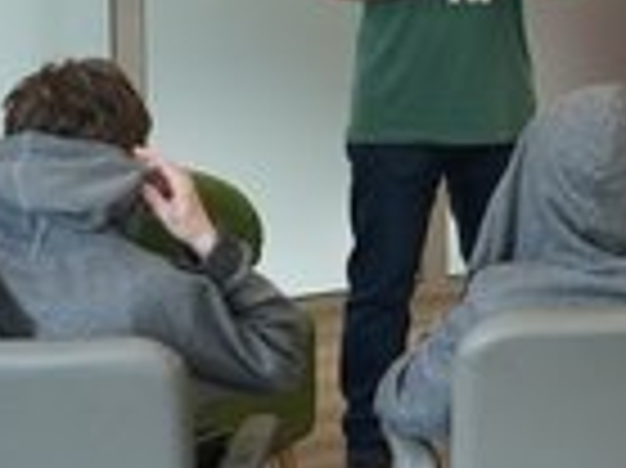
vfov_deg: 14.3
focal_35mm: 100
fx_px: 1807
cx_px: 703
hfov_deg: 18.8
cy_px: -101
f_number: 4
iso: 1000
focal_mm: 24
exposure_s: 1/60
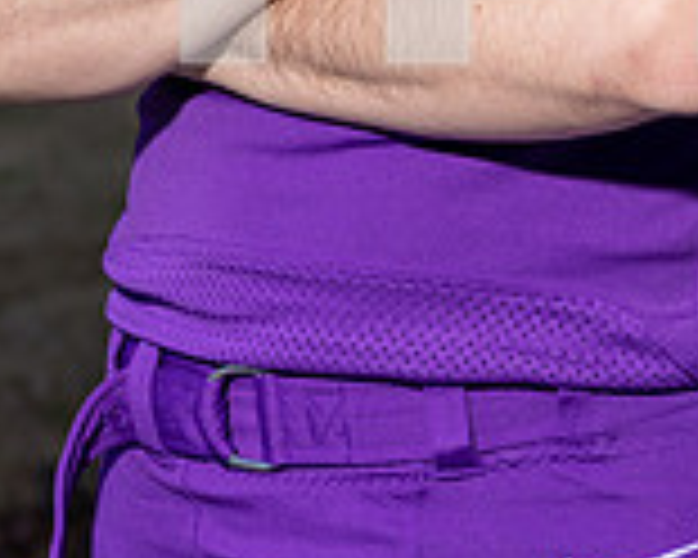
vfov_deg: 9.0
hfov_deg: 11.6
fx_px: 3429
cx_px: 342
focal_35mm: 166
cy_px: -387
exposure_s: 1/125
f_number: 5.6
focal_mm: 61
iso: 100
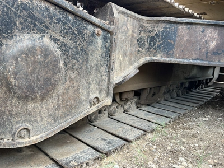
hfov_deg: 67.3
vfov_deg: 53.1
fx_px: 168
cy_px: 84
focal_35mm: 26
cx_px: 112
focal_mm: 5.7
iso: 32
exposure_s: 1/121
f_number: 1.5
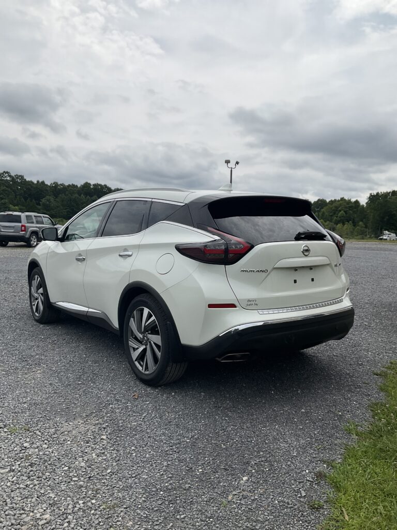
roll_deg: -0.9
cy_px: 265
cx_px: 198
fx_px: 443
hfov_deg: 48.2
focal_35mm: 29
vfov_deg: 61.7
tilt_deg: -4.3
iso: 16
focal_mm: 3
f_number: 1.8
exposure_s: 1/4065
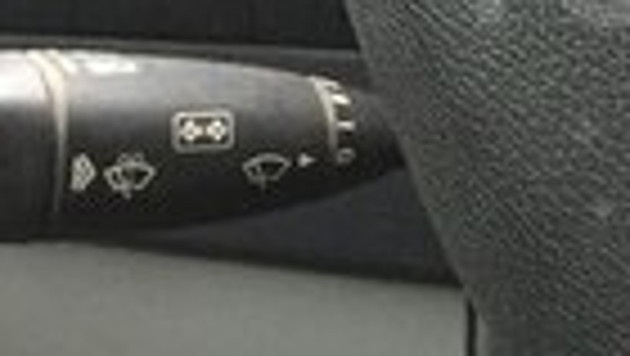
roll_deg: -2.1
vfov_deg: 8.1
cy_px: -43
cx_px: 900
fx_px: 2491
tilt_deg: -35.3
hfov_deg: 13.7
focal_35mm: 149
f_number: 2.2
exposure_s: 1/33
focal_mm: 4.15
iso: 64
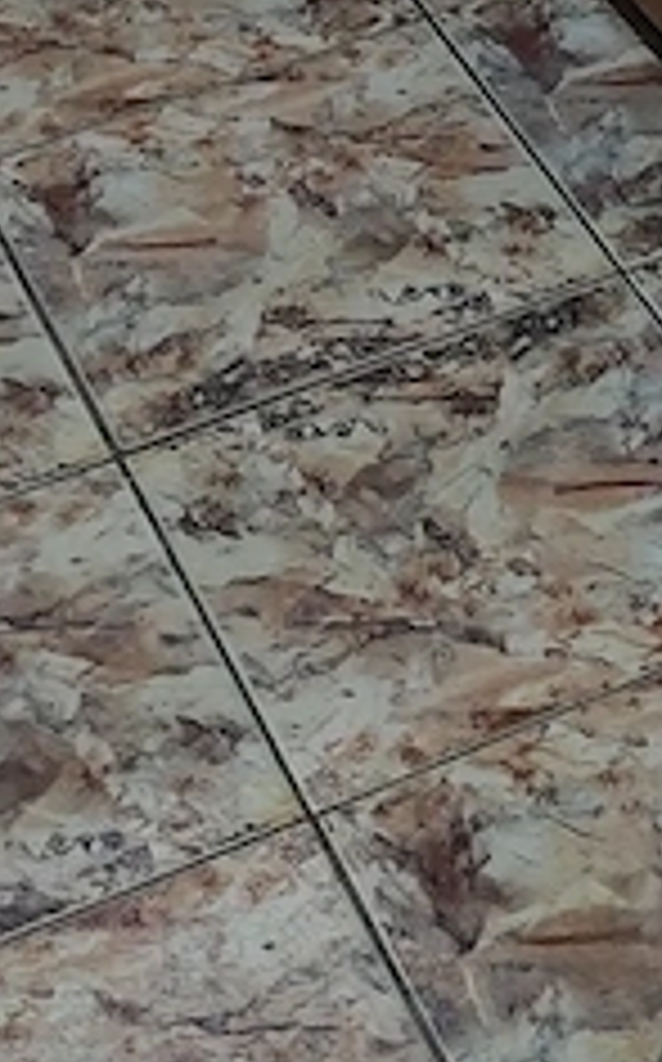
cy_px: -1026
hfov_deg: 9.2
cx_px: 986
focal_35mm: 138
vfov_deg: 13.2
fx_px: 3993
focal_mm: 6.19
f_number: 1.65
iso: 200
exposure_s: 1/50
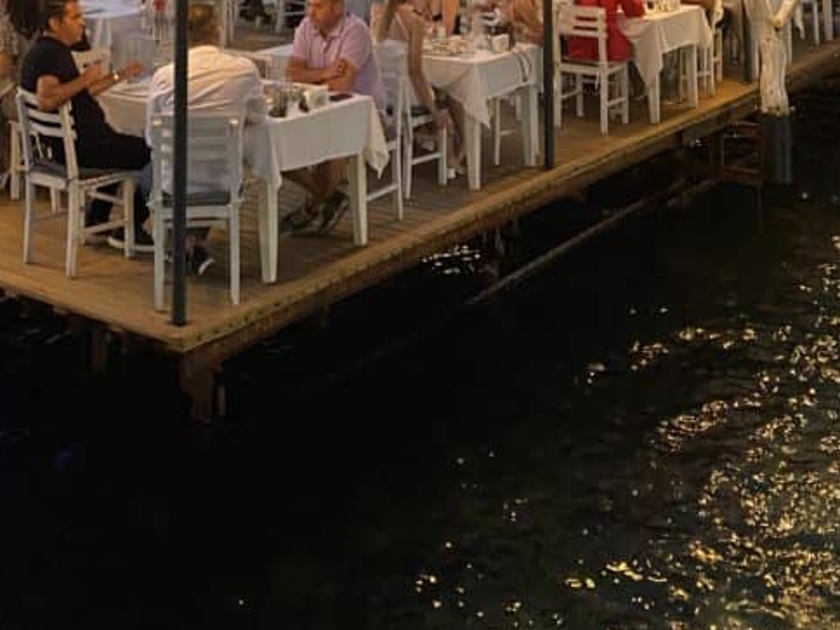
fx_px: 1335
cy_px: -224
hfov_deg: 34.7
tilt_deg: +2.6
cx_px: 293
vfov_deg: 23.1
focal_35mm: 55
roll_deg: +0.4
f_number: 1.8
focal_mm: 4.25
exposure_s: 1/50
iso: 320
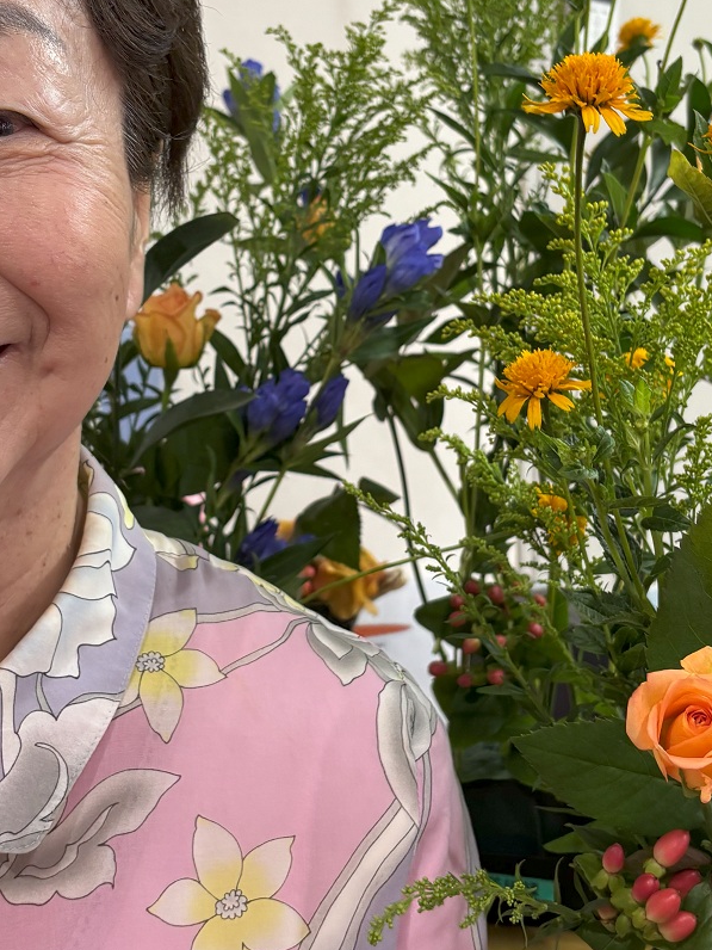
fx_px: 1536
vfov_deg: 34.2
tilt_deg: -5.8
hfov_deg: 26.1
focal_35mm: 56
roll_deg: -0.2
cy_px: 356
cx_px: 335
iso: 125
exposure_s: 1/50
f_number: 1.6
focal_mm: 5.96
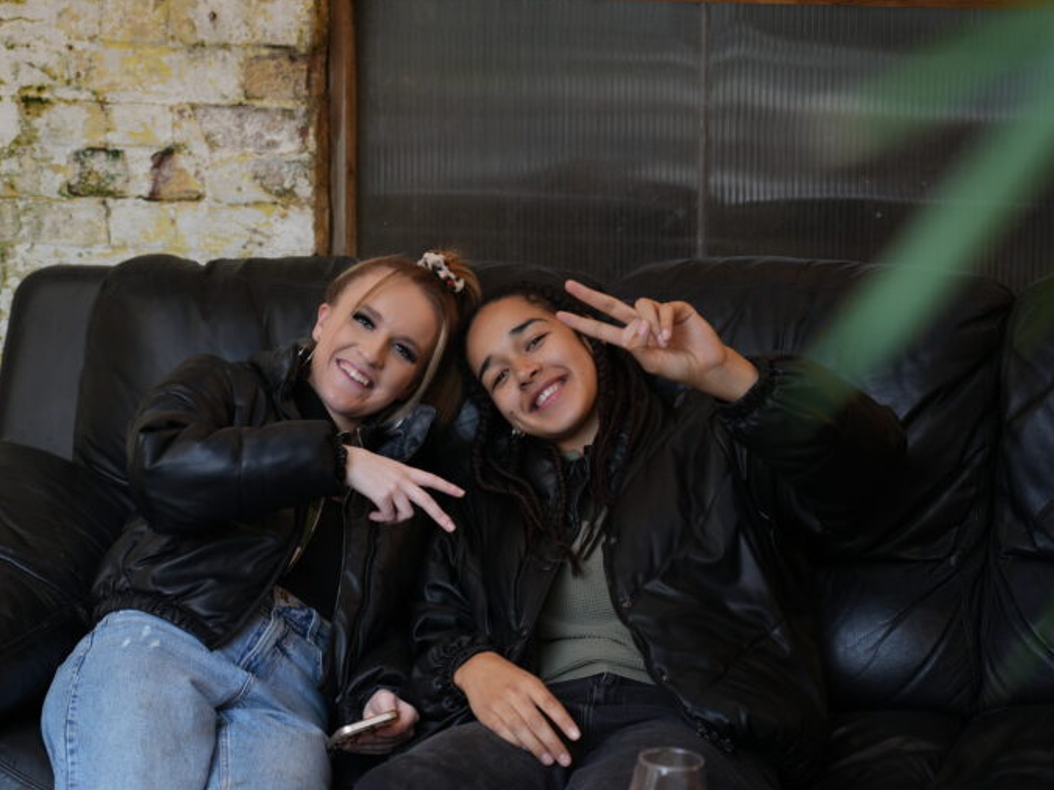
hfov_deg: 18.7
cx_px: 459
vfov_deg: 14.1
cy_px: 395
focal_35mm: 105
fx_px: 3197
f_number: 4
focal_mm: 96
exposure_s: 1/80
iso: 800
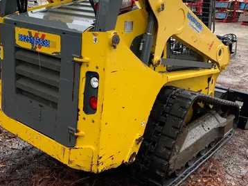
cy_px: 77
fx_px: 286
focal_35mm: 40
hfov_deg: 46.8
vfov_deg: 35.8
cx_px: 118
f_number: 1.8
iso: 64
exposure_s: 1/121
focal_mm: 4.25
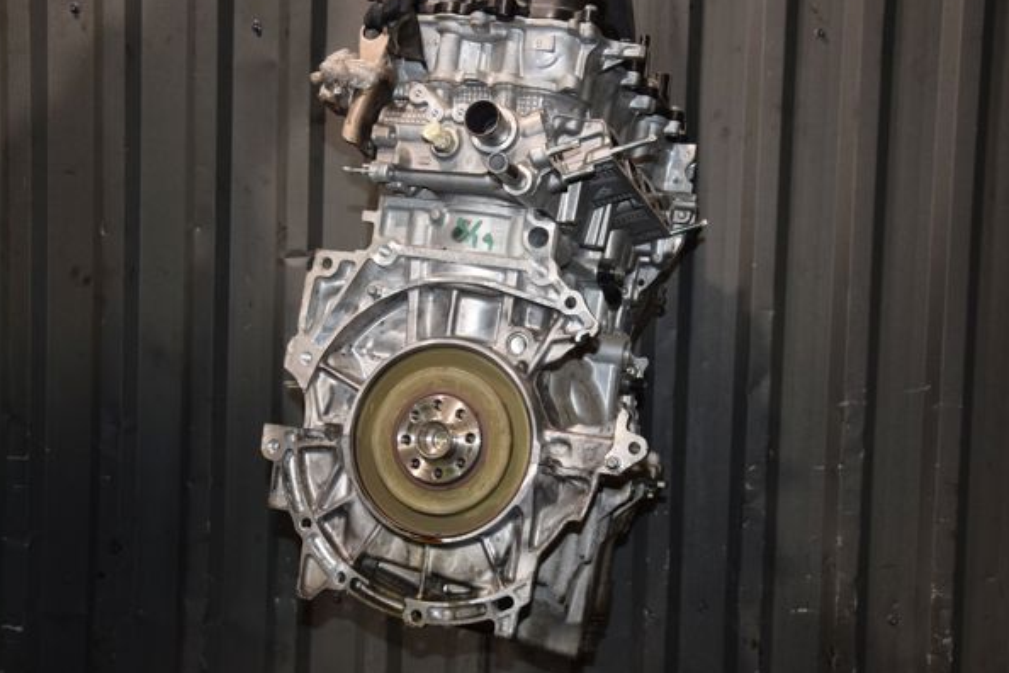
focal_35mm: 42
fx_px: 1177
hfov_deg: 46.4
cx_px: 523
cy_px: 335
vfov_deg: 31.9
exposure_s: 1/60
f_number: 5
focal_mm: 26
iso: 800
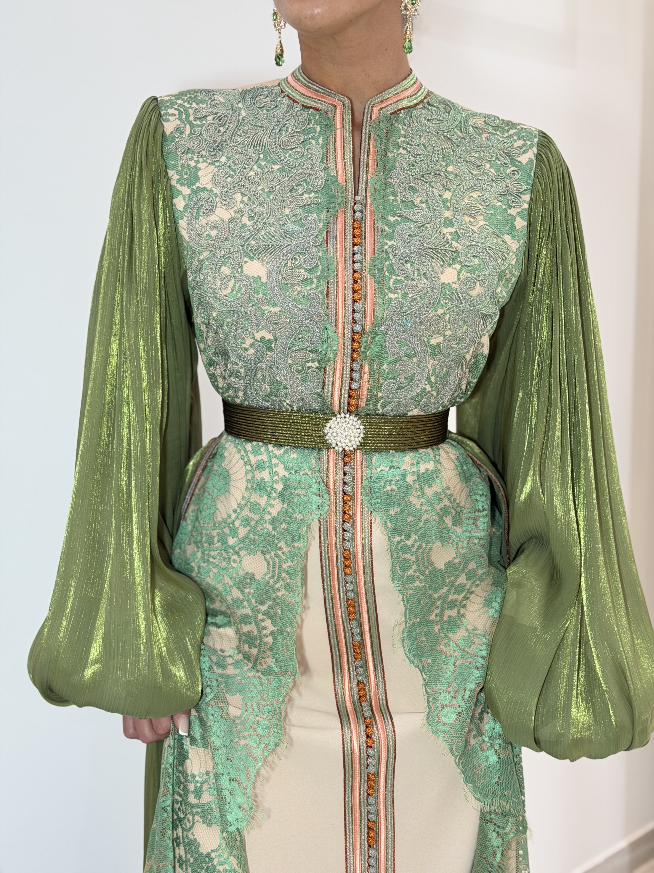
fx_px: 1209
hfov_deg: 30.3
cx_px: 327
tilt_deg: -8.6
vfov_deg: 39.7
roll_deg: +0.5
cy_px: 436
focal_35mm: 48
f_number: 1.78
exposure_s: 1/100
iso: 64
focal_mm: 6.76
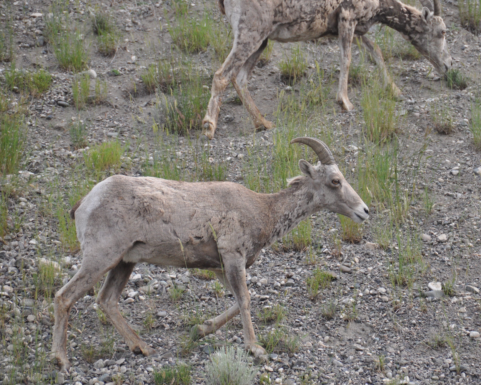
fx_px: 4826
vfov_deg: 4.6
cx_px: 290
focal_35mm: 339
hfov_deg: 5.7
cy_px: 192
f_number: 5.6
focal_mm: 200
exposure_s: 1/1250
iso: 800
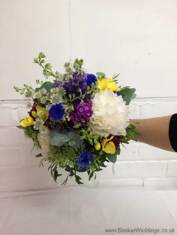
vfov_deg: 52.6
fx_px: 239
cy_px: 118
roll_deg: +0.0
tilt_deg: -16.9
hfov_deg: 40.7
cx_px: 88
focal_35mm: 35
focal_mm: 4.28
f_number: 2.4
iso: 64
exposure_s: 1/20
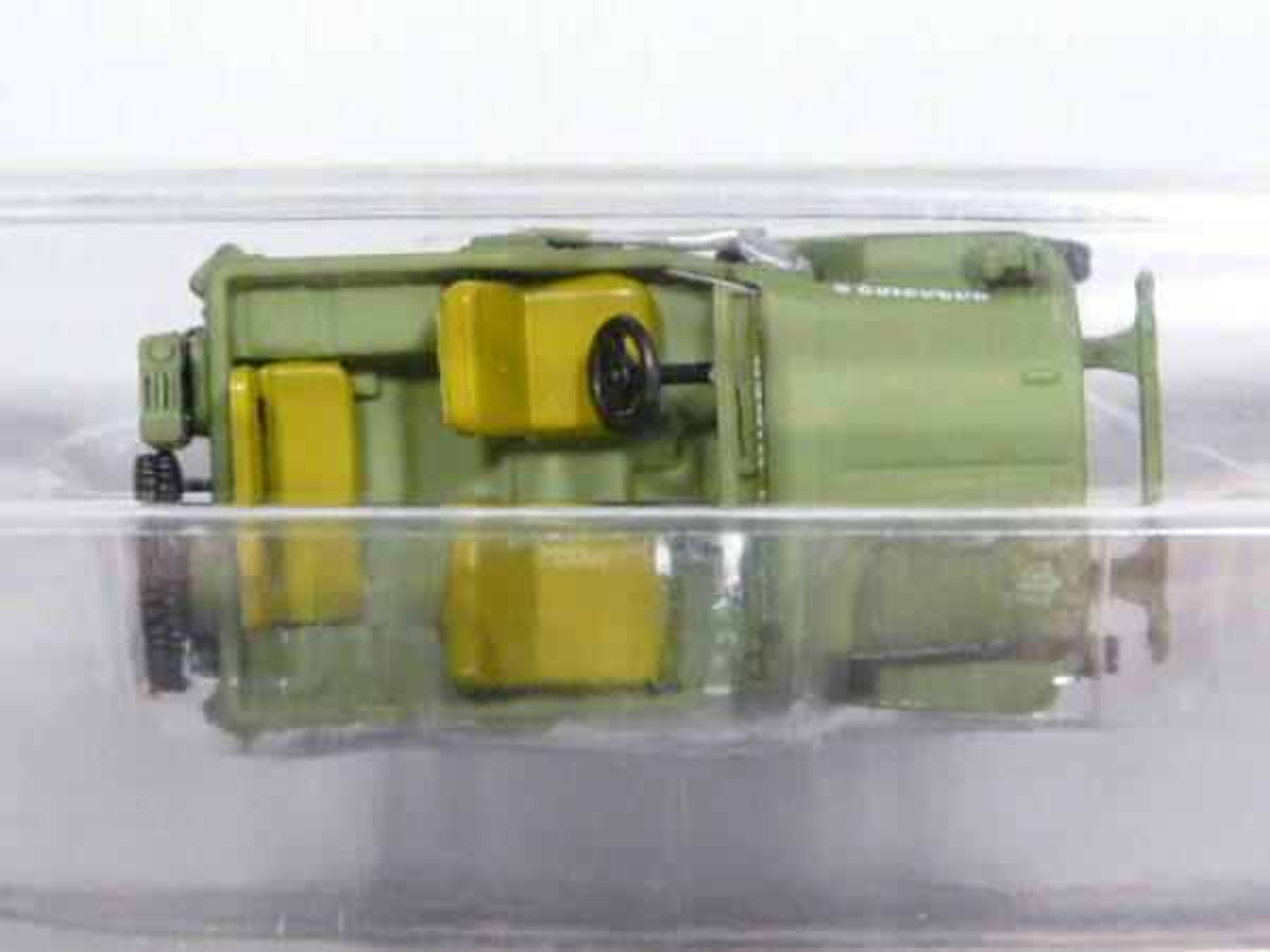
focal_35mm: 166
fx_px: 6090
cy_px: 476
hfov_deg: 11.9
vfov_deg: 8.9
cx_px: 635
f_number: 3.6
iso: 200
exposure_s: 1/40
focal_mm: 17
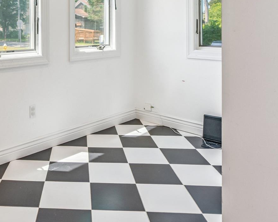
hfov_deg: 48.4
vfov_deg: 40.3
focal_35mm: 35
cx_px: 53
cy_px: 41
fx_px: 288
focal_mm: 16
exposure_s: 1/80
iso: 250
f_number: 5.6
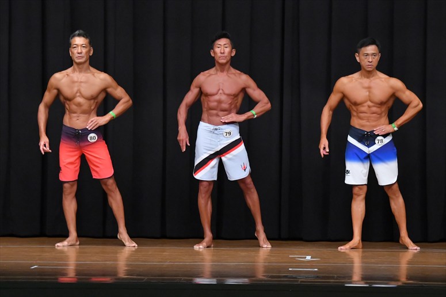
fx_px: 2687
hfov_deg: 9.5
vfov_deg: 6.3
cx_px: 223
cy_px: 148
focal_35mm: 217
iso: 8000
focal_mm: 145
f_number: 5.6
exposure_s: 1/400
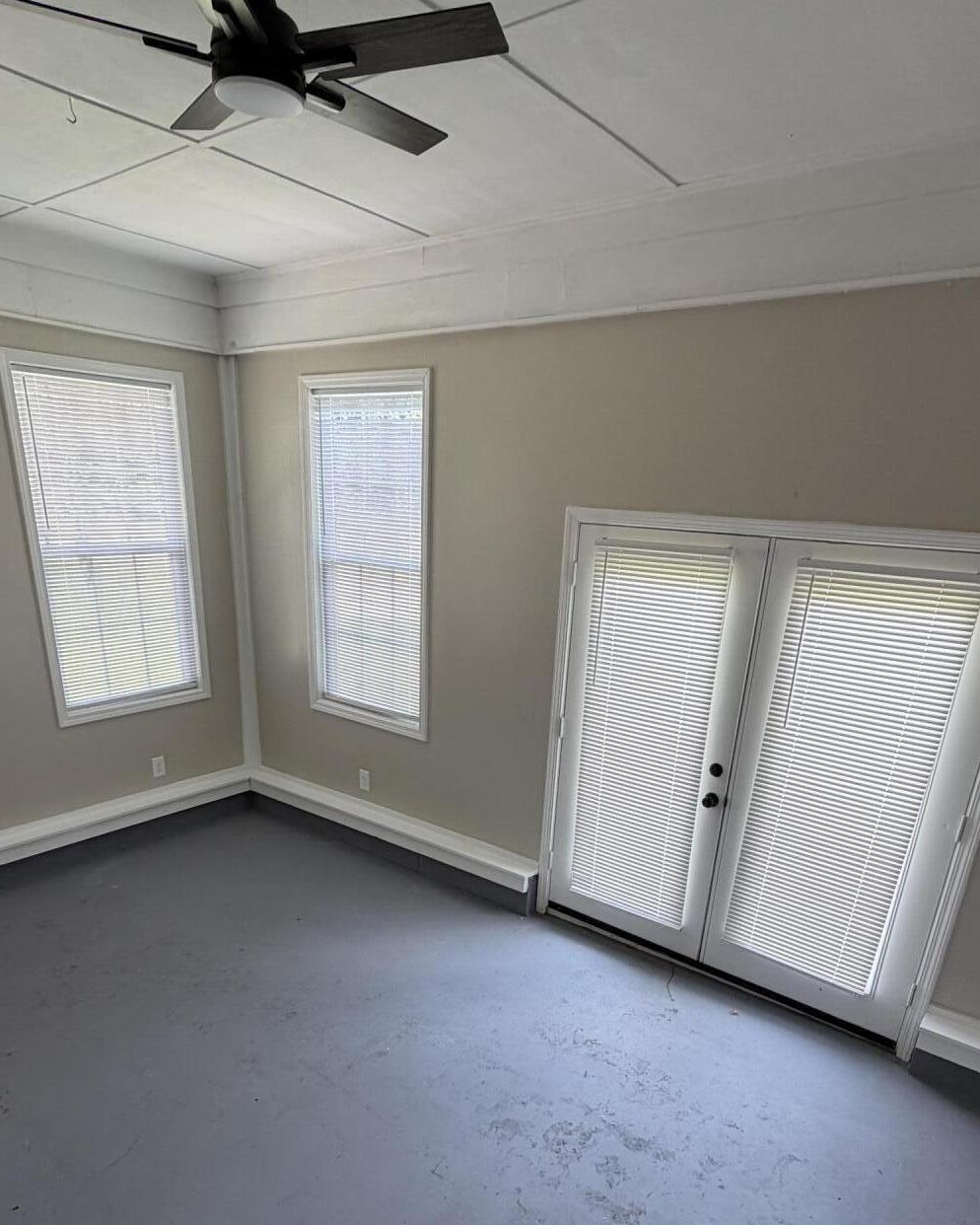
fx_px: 797
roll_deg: -2.2
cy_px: 811
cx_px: 484
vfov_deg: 72.9
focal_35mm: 22
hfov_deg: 63.1
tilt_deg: -22.5
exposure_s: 1/121
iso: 125
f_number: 2.2
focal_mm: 2.22
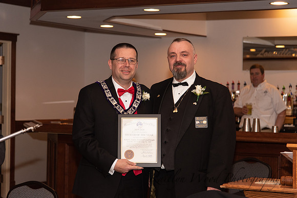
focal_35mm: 95
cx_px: 148
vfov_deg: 14.4
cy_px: 99
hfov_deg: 21.5
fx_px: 784
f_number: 4
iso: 800
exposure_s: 1/200
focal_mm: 95
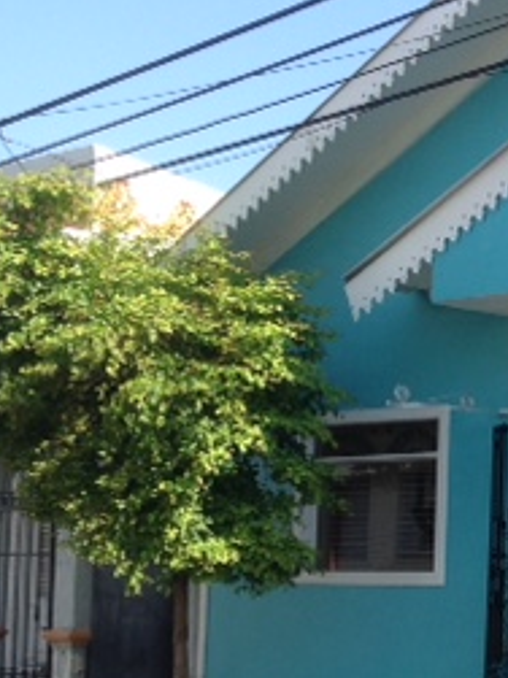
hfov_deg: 15.2
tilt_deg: +3.4
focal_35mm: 89
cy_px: 492
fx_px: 1743
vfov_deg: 21.9
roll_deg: -1.6
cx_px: 792
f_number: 2.4
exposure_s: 1/737
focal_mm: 4.28
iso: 50
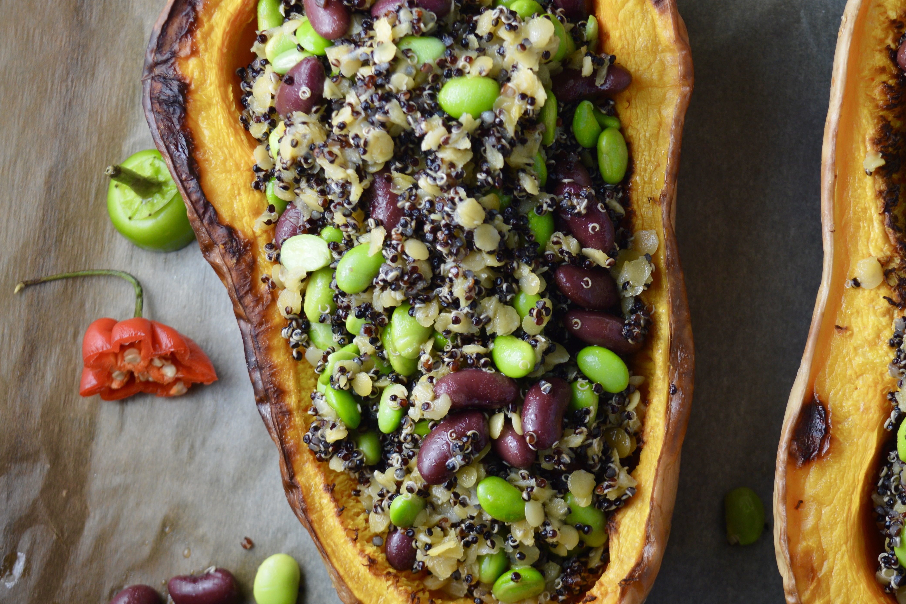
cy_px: 288
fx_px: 2164
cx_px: 648
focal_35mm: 86
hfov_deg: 23.5
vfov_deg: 15.9
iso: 200
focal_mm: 40
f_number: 5.6
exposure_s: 1/80
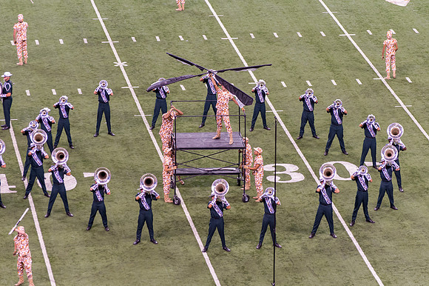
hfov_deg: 10.7
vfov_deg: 7.1
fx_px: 2297
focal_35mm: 193
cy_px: 102
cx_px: 224
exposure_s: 1/320
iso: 1600
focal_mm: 145
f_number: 4.8
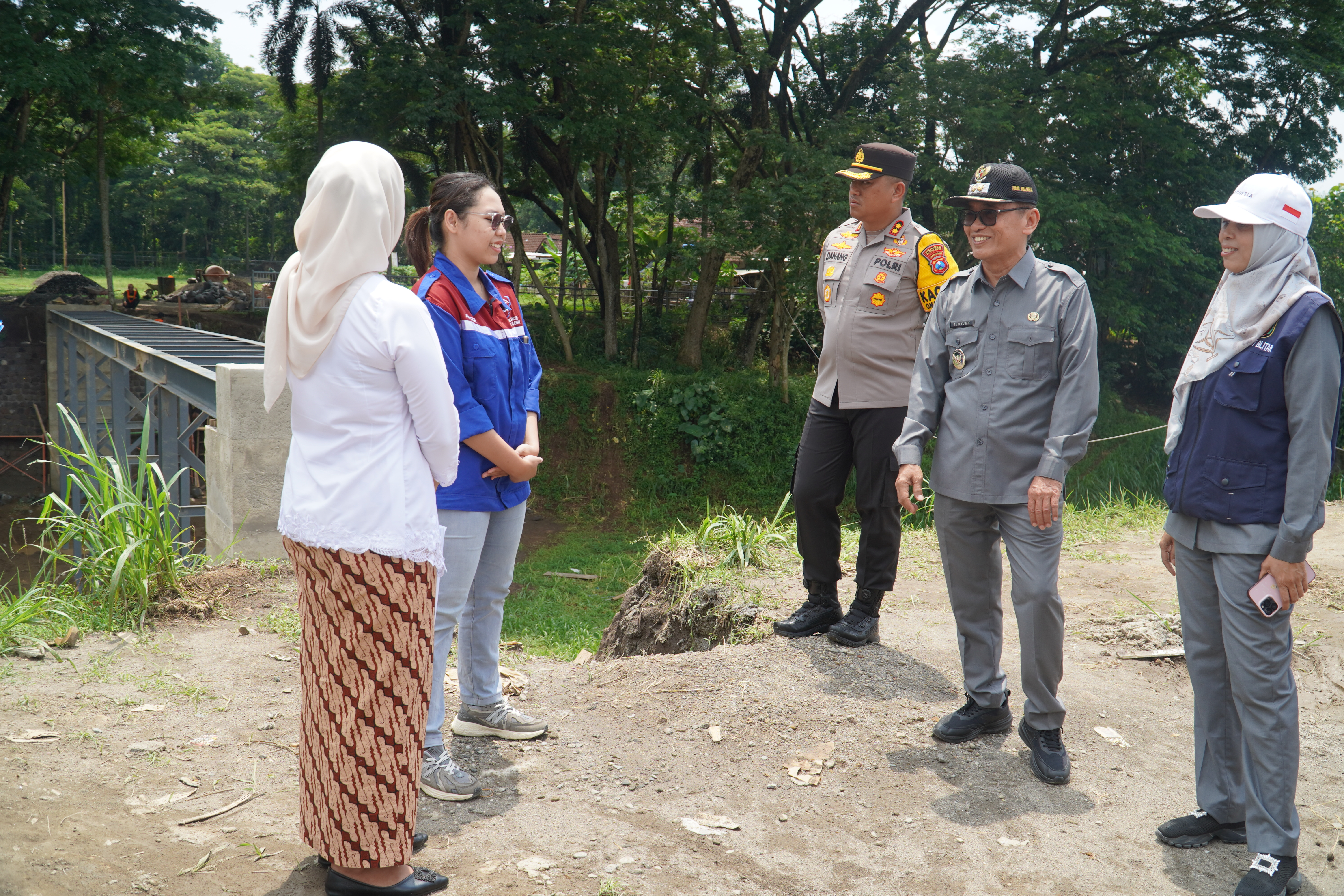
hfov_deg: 57.2
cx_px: 672
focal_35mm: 33
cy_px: 448
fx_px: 1232
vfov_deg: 40.0
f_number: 4.5
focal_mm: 22
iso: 100
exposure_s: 1/400
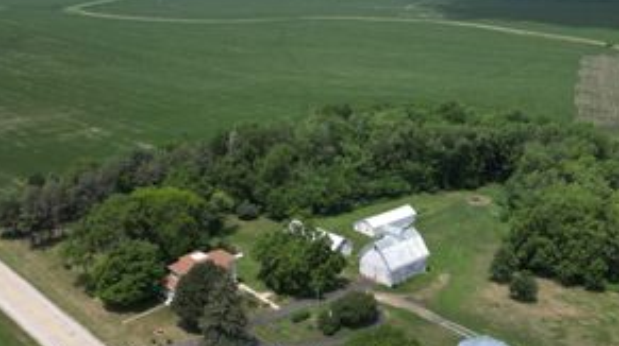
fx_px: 738
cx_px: 345
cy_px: 213
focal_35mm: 45
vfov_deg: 26.4
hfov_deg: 45.4
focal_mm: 6.72
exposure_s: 1/3000
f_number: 1.7
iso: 100
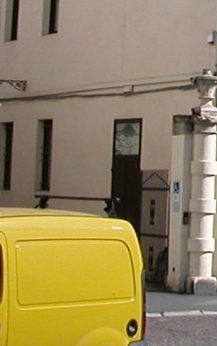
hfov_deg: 7.9
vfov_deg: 13.5
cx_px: 509
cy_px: 42
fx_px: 1455
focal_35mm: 154
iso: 100
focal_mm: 5.6
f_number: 4.5
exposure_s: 1/745
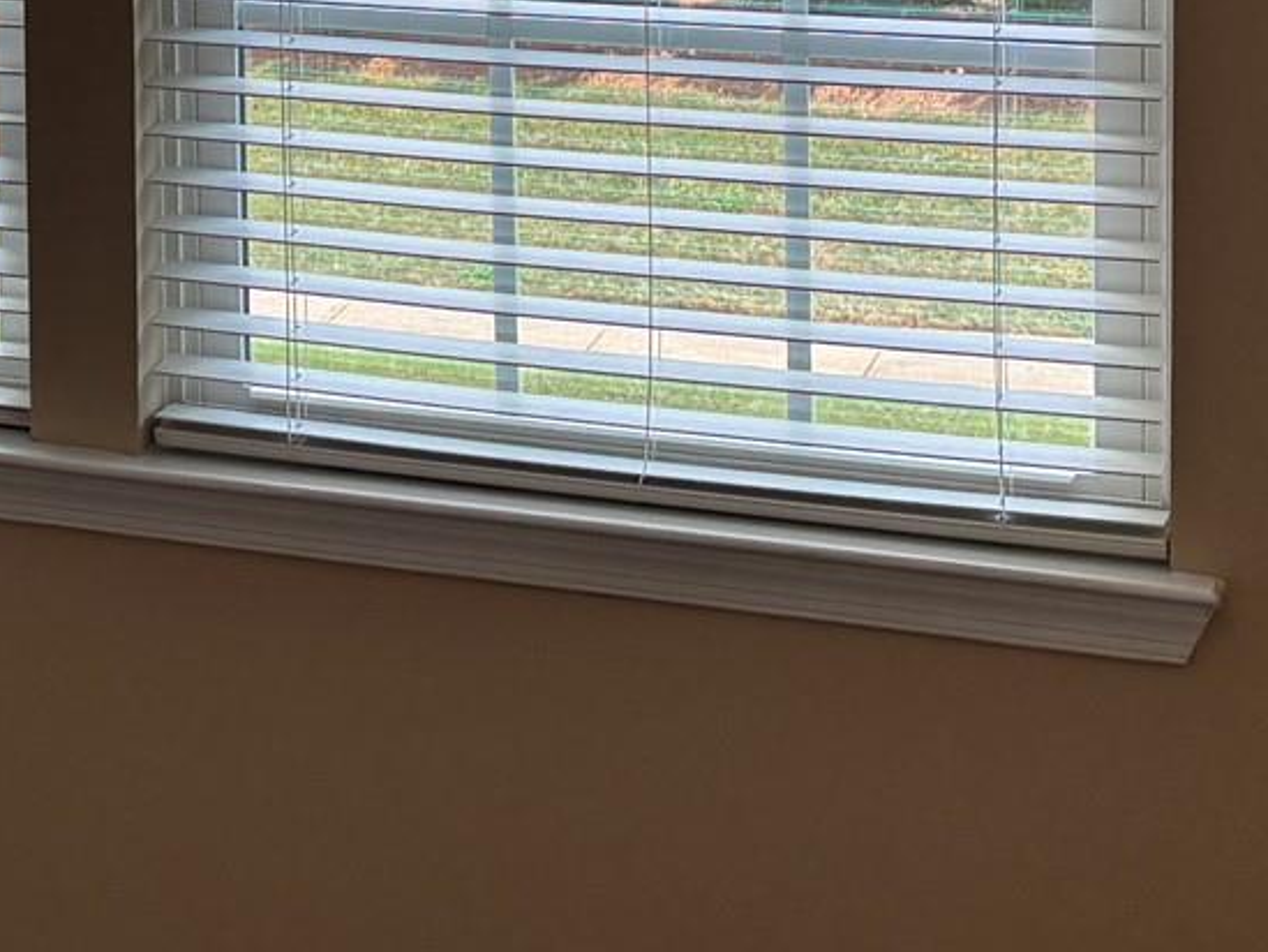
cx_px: -134
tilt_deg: -4.0
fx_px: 3554
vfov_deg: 14.6
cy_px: -303
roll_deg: +1.7
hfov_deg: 19.4
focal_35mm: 97
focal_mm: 5.96
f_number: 1.6
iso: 40
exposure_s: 1/240
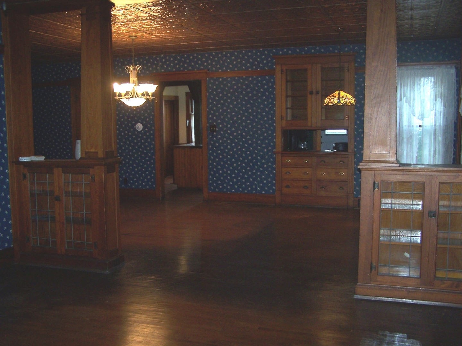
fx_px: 507
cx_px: 231
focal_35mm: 38
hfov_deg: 49.0
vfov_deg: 37.7
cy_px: 173
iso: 140
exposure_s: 1/60
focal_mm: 6.3
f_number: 2.8
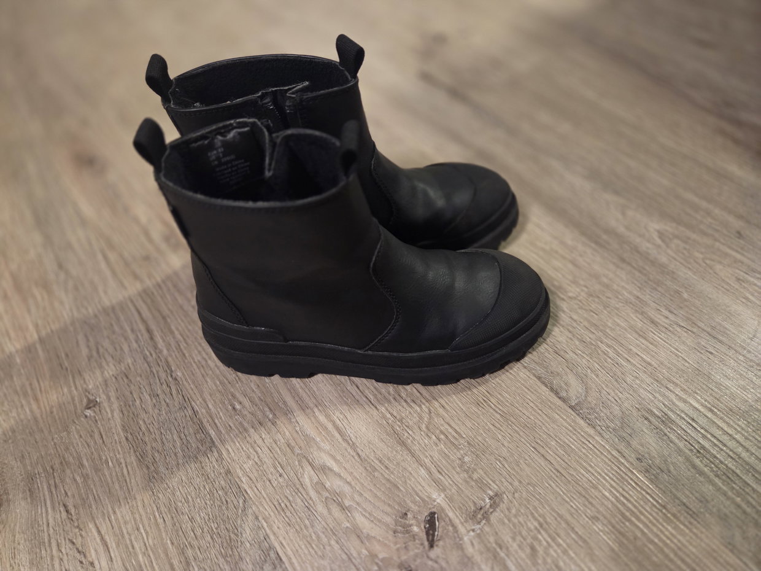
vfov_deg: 58.9
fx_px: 506
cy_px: 286
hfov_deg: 73.9
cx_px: 380
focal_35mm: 23
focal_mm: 5.4
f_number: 1.8
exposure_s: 1/50
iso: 1250
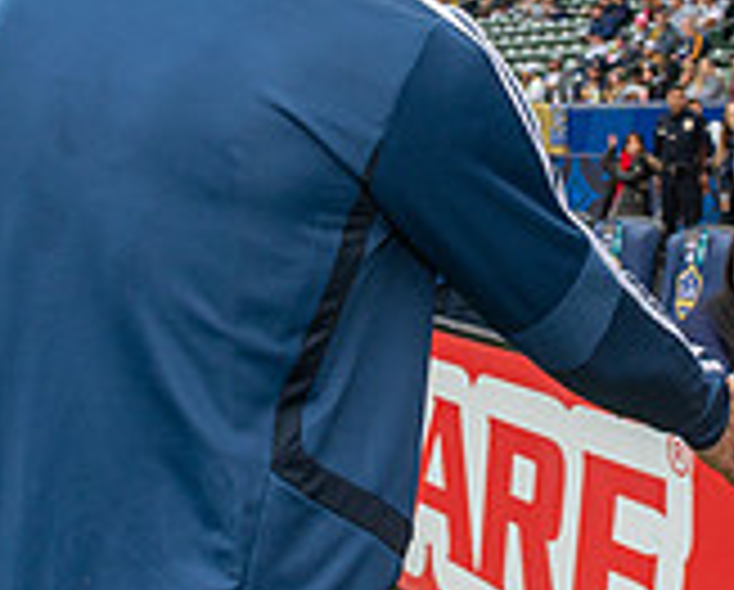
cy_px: 110
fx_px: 1741
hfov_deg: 23.7
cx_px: 495
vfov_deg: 19.0
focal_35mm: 80
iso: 500
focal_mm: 24
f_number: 8
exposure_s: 1/250
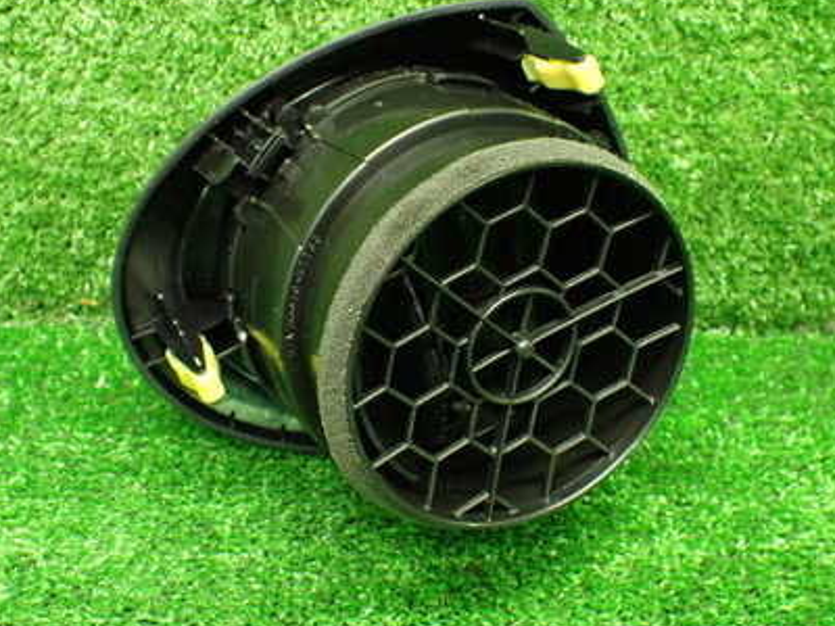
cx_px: 440
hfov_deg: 42.1
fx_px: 1085
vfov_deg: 32.2
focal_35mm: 45
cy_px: 307
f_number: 2.3
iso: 800
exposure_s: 1/40
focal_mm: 5.4
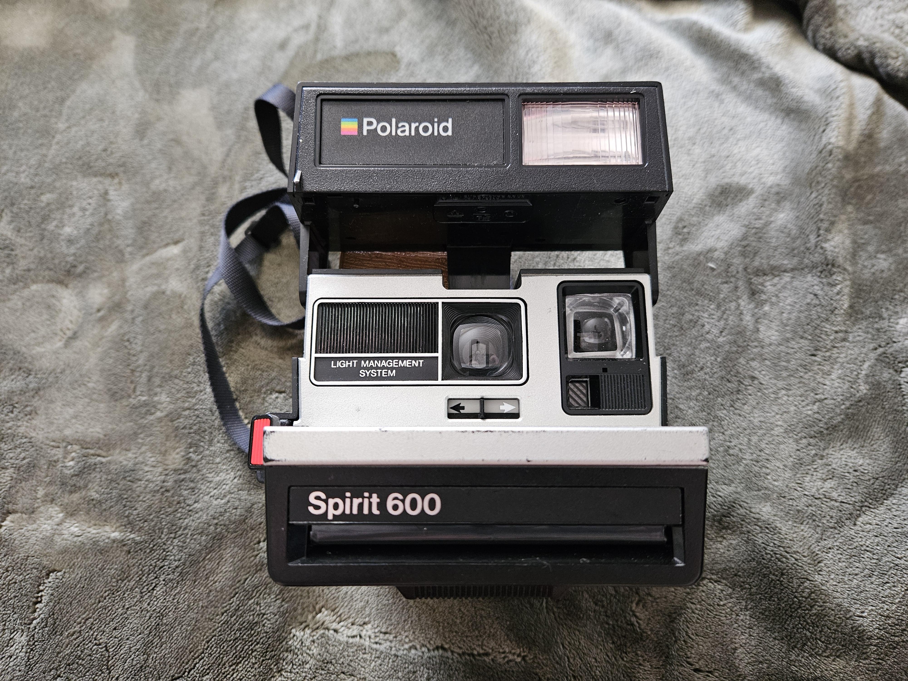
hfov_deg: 73.9
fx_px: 603
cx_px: 454
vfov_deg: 58.9
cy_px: 340
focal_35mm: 23
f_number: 1.8
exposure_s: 1/60
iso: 640
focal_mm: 5.4
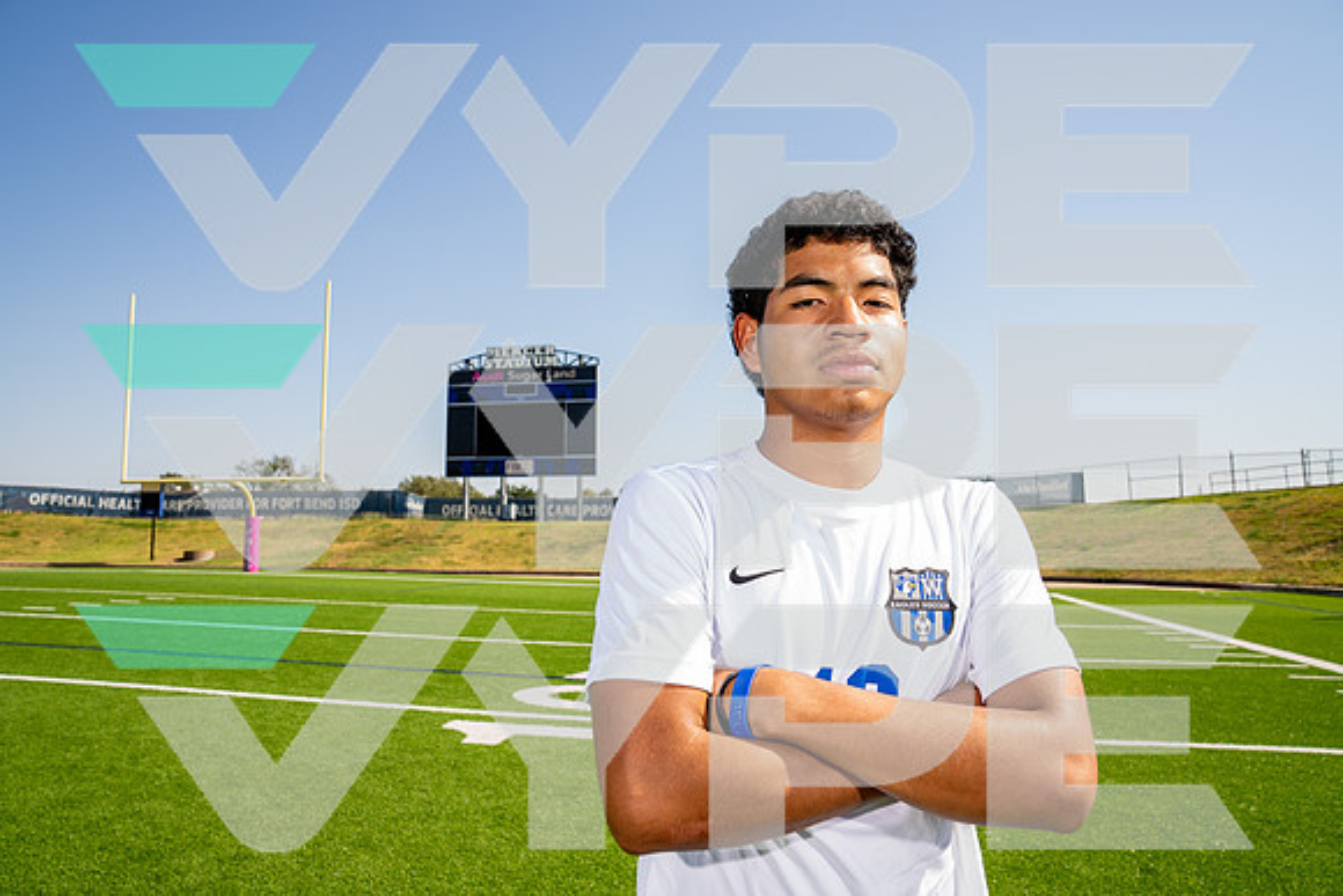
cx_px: 672
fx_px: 896
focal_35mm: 24
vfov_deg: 53.2
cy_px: 448
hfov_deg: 73.7
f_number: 7.1
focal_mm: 24
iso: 50
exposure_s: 1/125
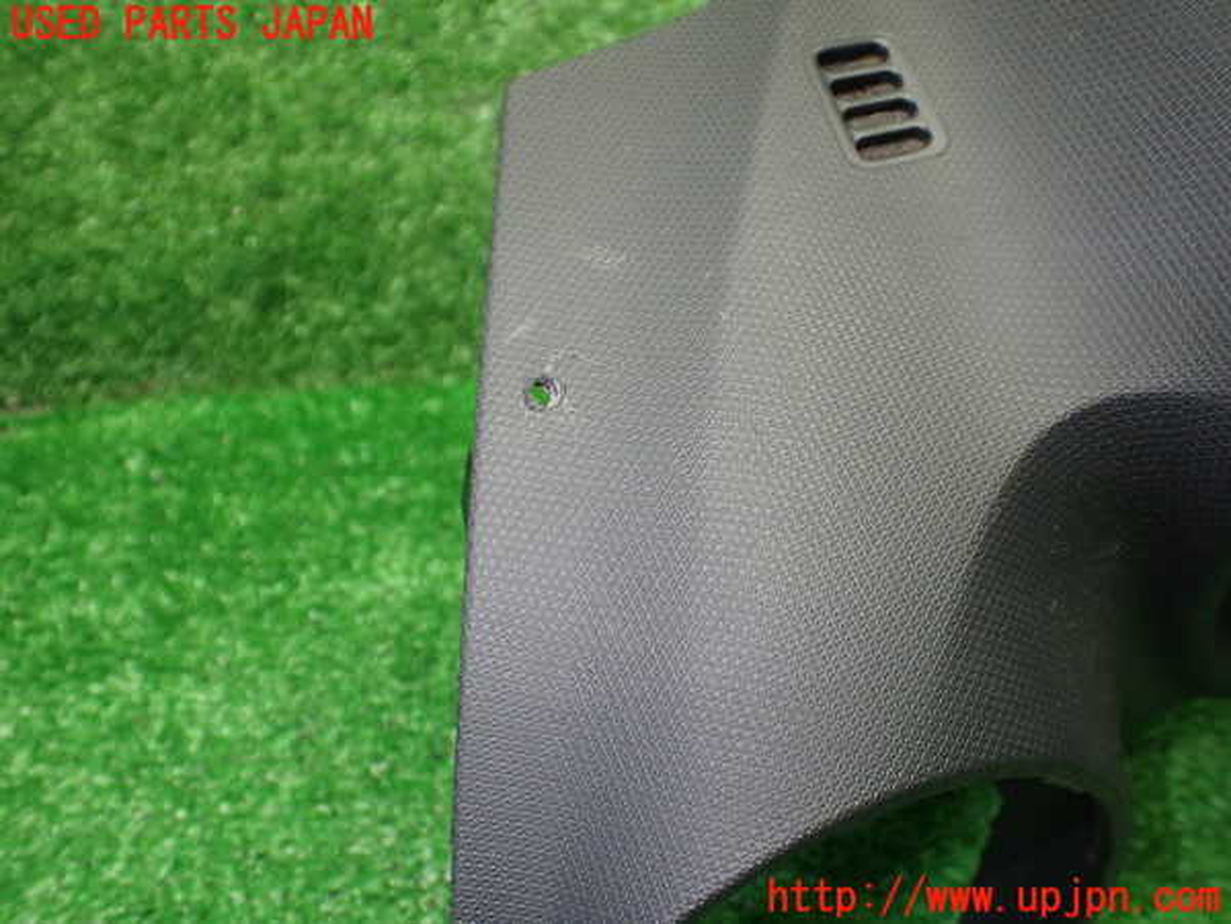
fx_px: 1138
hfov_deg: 56.8
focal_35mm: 32
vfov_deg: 44.2
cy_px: 462
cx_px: 616
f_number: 2.4
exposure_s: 1/100
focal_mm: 5.79
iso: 800
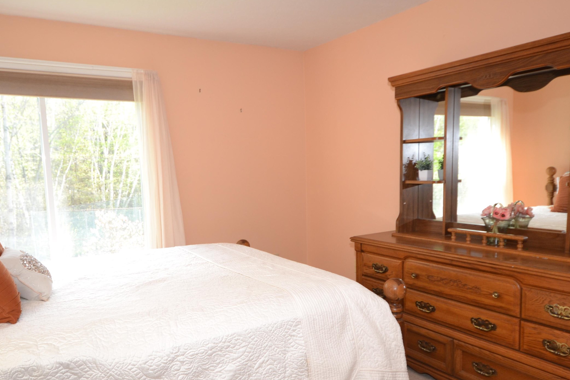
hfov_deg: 64.1
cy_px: 220
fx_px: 455
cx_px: 267
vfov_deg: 45.2
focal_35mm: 29
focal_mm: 13
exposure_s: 1/60
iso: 400
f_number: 5.6
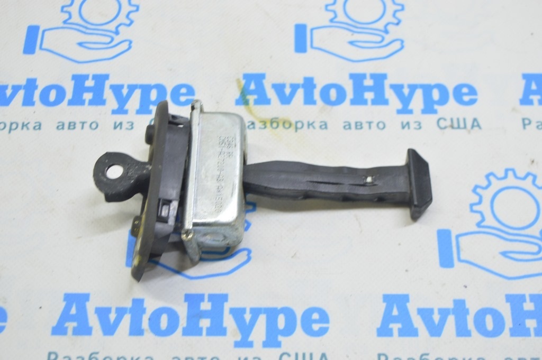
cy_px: 180
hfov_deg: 35.1
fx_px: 857
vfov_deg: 23.7
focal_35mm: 57
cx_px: 271
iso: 400
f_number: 5.6
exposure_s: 1/20
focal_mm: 38
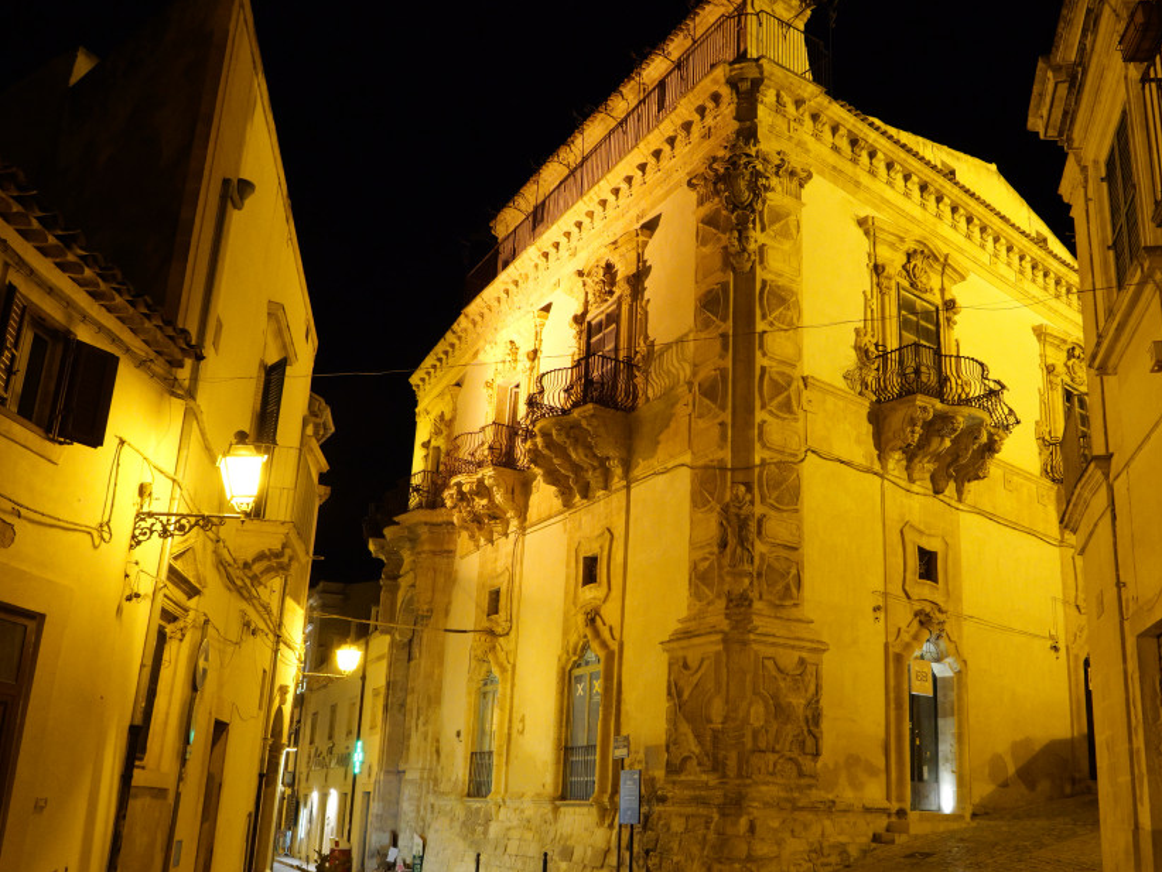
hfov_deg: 58.0
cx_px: 683
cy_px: 490
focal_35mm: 31
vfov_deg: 45.4
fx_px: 1041
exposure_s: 1/13
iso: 3200
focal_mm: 12
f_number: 6.3
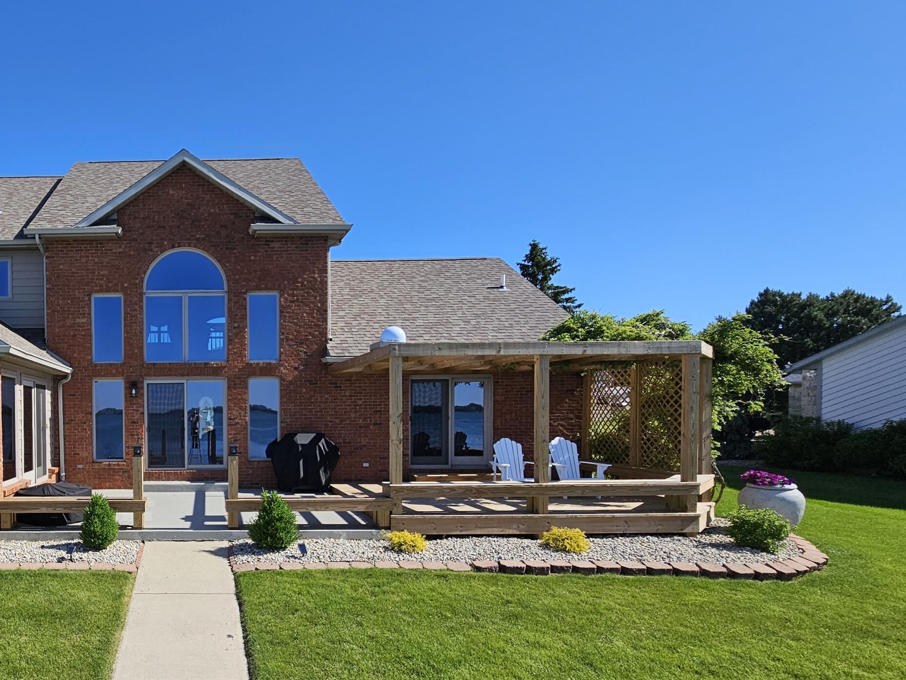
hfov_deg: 71.1
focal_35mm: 21
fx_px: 550
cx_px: 181
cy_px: 429
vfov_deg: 62.5
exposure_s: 1/2450
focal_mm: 2.2
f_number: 2.2
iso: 50
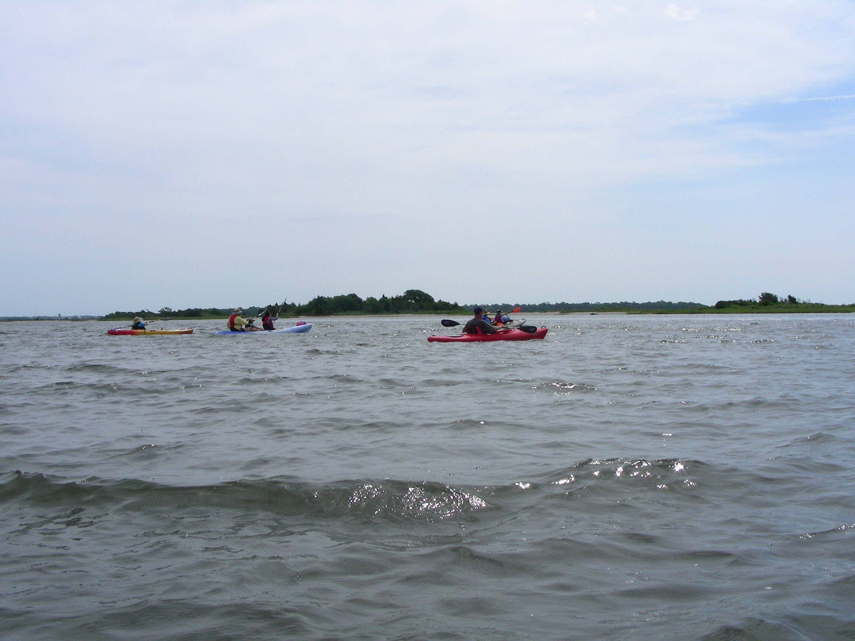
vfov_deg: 37.7
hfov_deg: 49.0
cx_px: 428
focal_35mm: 38
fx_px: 939
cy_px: 320
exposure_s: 1/550
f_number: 6.8
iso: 50
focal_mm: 6.3
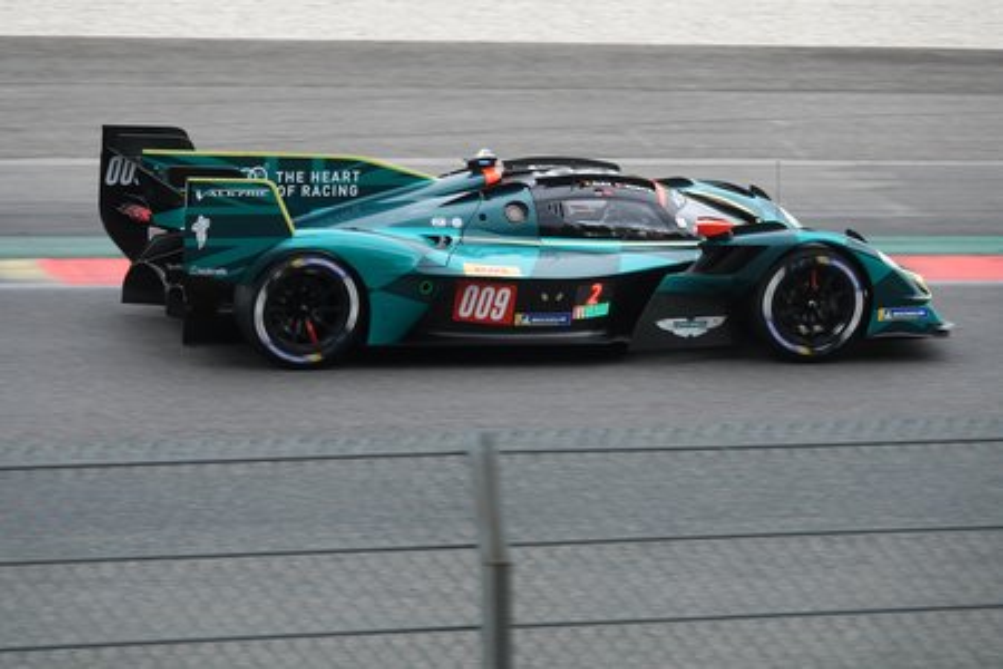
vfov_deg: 7.5
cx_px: 502
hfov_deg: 11.2
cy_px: 334
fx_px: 5126
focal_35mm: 184
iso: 250
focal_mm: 67.46
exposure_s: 1/800
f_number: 4
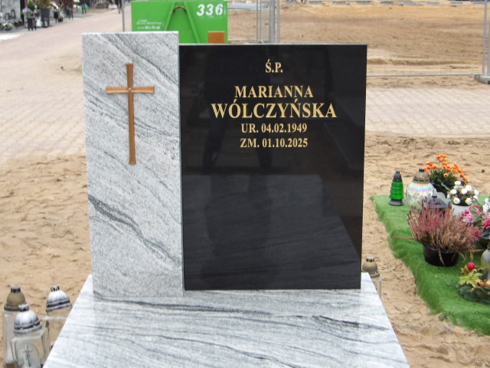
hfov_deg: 36.2
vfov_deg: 27.5
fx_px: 750
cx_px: 245
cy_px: 184
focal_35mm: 53
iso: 112
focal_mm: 9.4
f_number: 4.2
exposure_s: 1/60
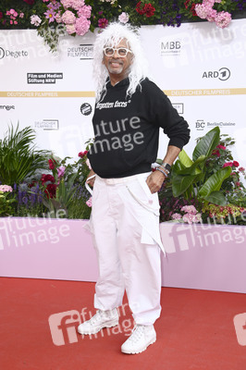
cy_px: 185
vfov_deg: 34.5
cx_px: 123
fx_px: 595
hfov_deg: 23.3
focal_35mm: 58
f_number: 5.6
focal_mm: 58
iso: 640
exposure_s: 1/250
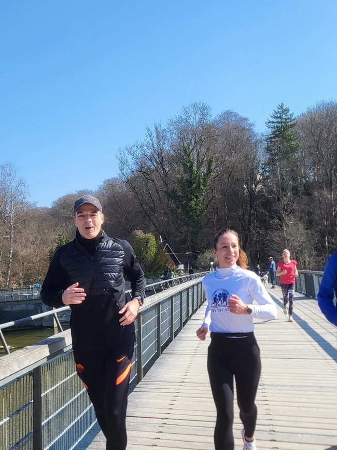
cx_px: 196
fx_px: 584
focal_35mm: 45
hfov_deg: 32.1
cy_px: 312
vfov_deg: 41.4
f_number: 1.8
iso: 40
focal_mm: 5.4
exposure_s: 1/1429
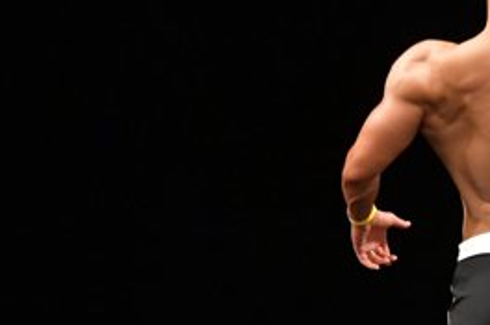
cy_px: 271
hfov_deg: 2.8
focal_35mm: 750
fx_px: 10190
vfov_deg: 1.8
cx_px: 556
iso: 3200
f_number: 5.6
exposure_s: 1/400
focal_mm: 170
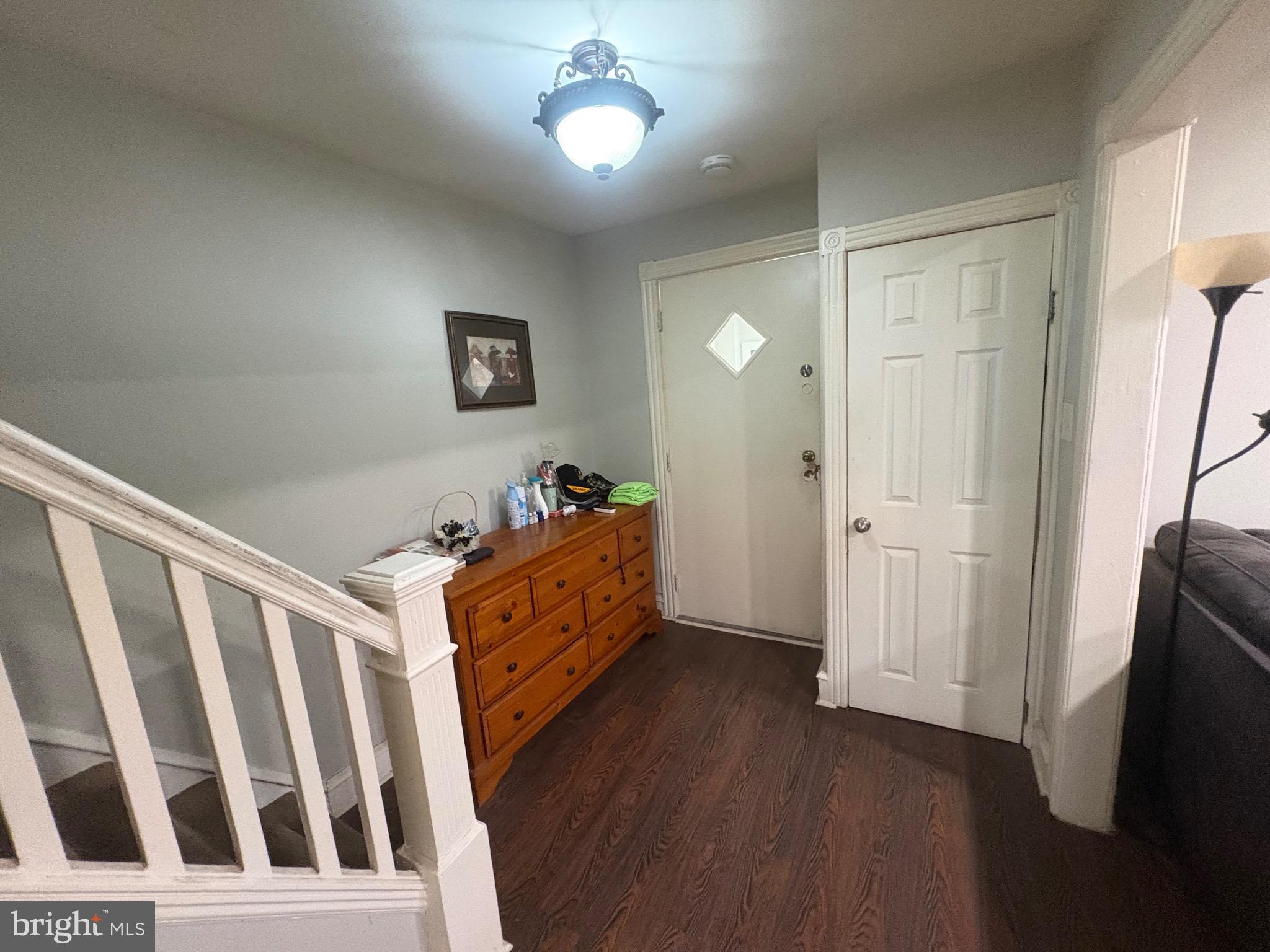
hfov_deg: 102.1
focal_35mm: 14
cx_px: 635
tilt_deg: -8.2
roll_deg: +5.7
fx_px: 514
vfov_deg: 85.7
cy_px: 476
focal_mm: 2.22
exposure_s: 1/60
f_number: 2.2
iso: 800
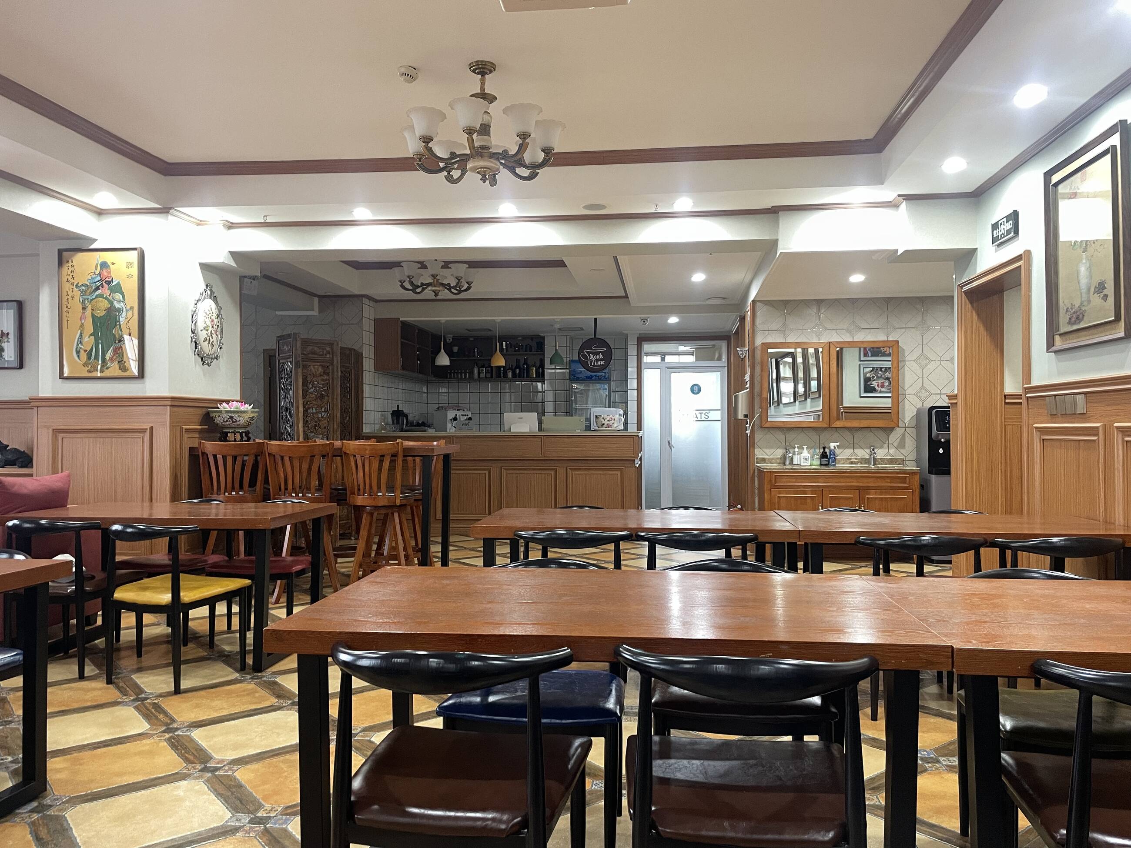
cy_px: 424
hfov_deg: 67.3
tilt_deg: +0.0
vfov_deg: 53.1
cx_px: 566
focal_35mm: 26
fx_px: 849
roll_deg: +0.4
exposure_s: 1/60
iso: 200
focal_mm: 4.2
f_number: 1.6
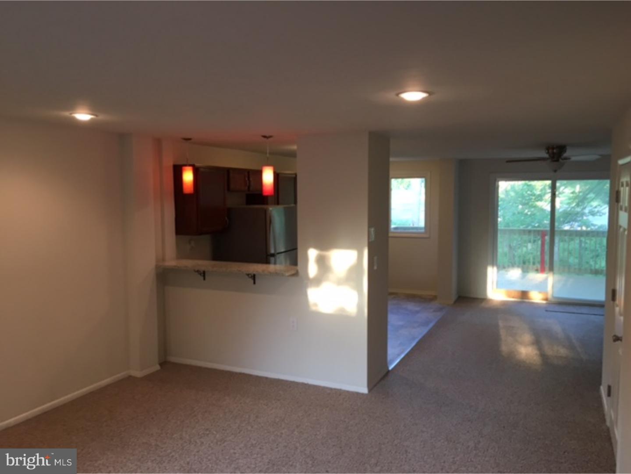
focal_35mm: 29
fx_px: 529
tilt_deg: -5.4
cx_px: 316
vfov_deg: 48.2
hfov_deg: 61.7
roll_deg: -0.1
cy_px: 237
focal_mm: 4.15
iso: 50
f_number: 2.2
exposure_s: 1/30
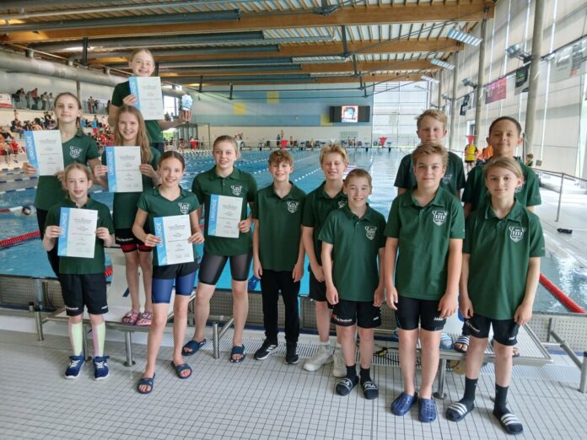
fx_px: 441
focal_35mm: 26
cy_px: 220
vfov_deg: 53.1
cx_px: 294
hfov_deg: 67.3
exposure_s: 1/50
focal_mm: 3.98
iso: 160
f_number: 1.8
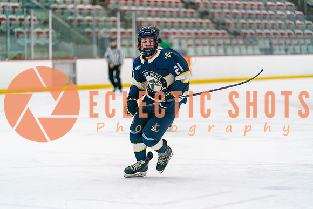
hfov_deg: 15.1
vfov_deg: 10.1
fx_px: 1183
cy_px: 104
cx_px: 156
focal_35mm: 136
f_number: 2.8
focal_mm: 132
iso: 4000
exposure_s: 1/1600
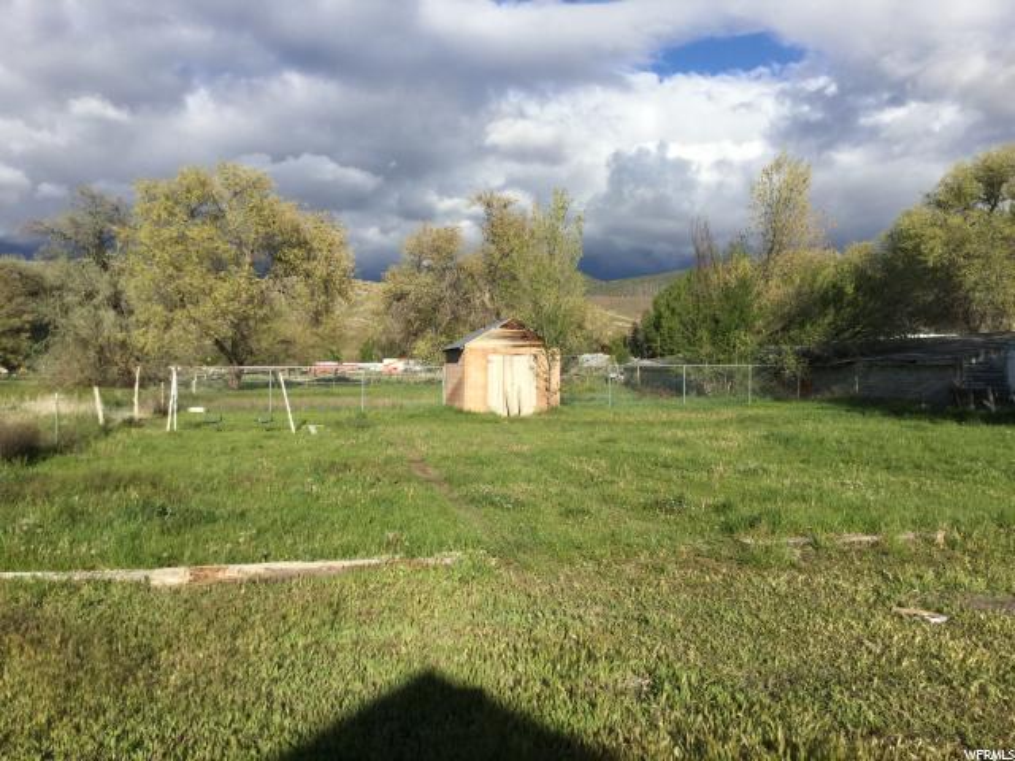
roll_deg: +0.8
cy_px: 380
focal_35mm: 31
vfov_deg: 45.4
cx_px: 508
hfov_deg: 58.4
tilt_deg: -3.7
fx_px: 909
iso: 25
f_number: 2.4
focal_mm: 3.3
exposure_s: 1/1538
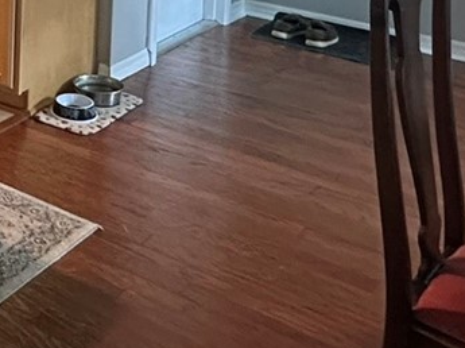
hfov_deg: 25.8
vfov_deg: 19.8
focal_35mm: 65
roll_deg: -0.6
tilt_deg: -4.8
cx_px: -132
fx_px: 872
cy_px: -163
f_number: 2.2
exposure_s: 1/60
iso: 500
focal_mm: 2.22
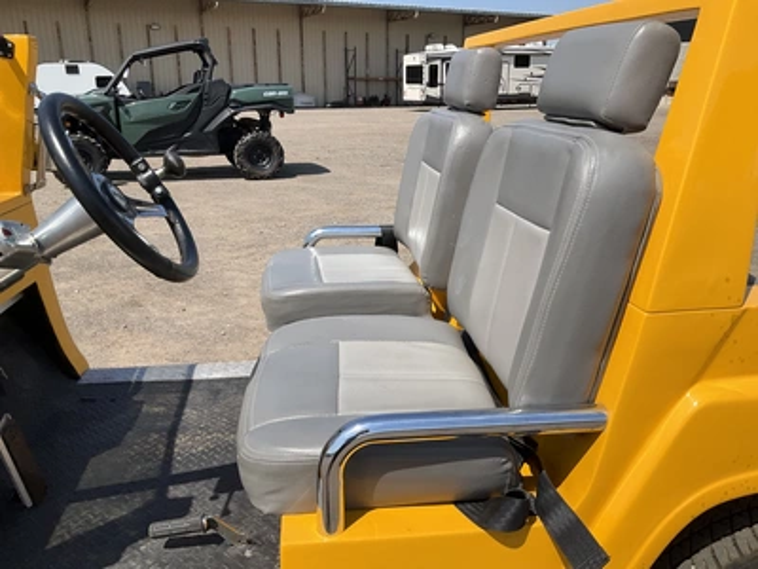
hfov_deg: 61.7
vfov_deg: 48.2
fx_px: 635
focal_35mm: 29
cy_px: 284
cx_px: 379
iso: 25
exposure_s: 1/2141
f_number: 1.8
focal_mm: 3
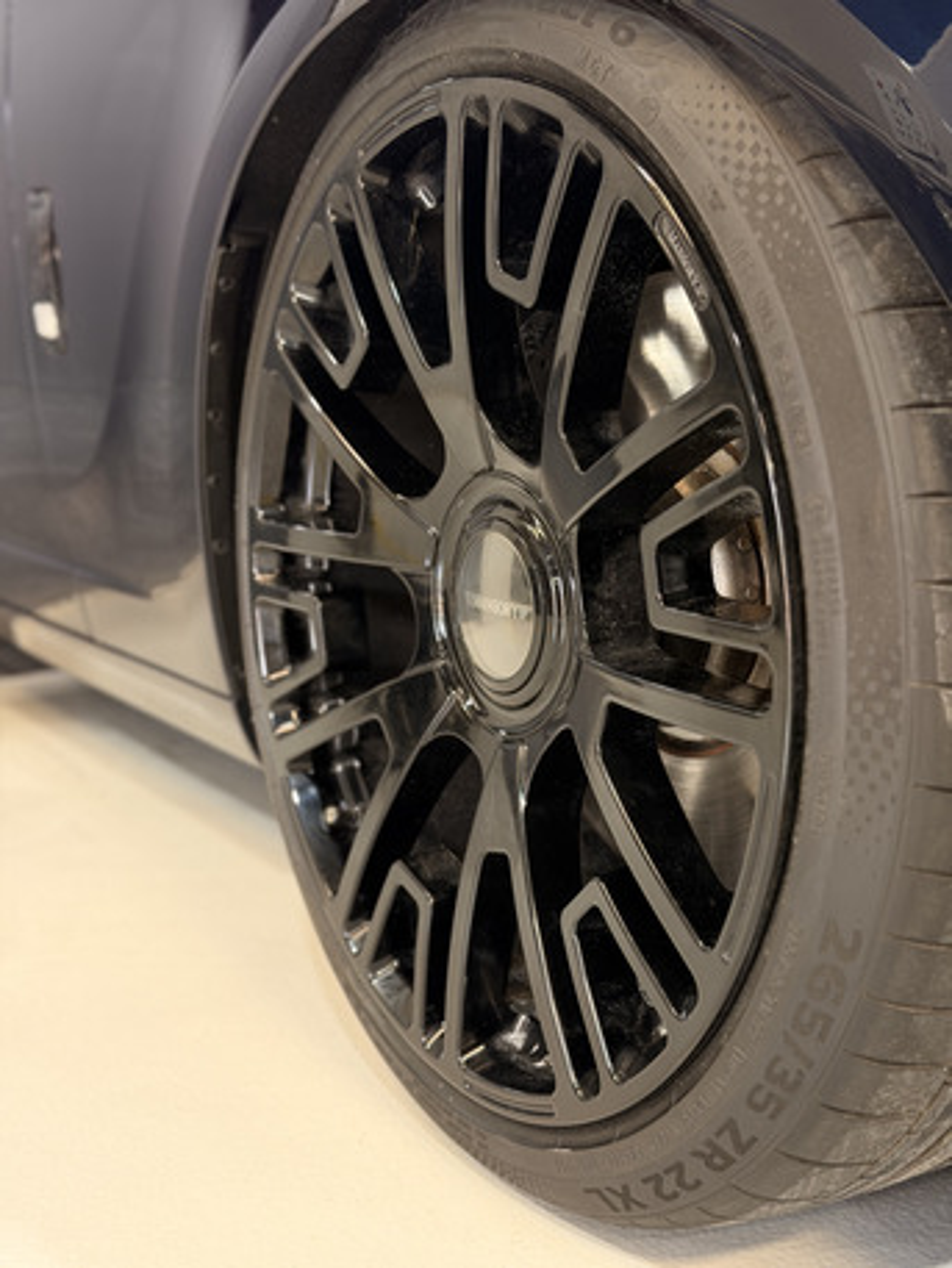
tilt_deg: -11.2
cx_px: 476
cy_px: 634
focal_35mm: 48
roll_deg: +1.2
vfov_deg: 39.6
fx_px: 1759
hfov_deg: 30.3
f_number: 1.78
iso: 125
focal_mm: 6.76
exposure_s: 1/50
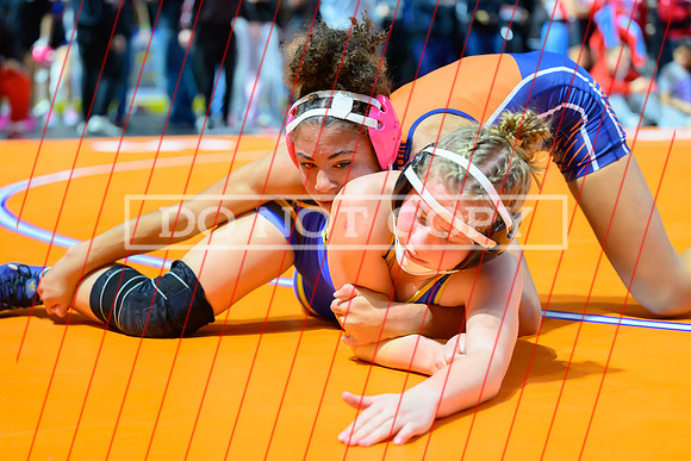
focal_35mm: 84
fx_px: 1609
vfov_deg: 16.3
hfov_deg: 24.2
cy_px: 241
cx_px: 286
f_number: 2.8
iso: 3200
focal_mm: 70
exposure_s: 1/640
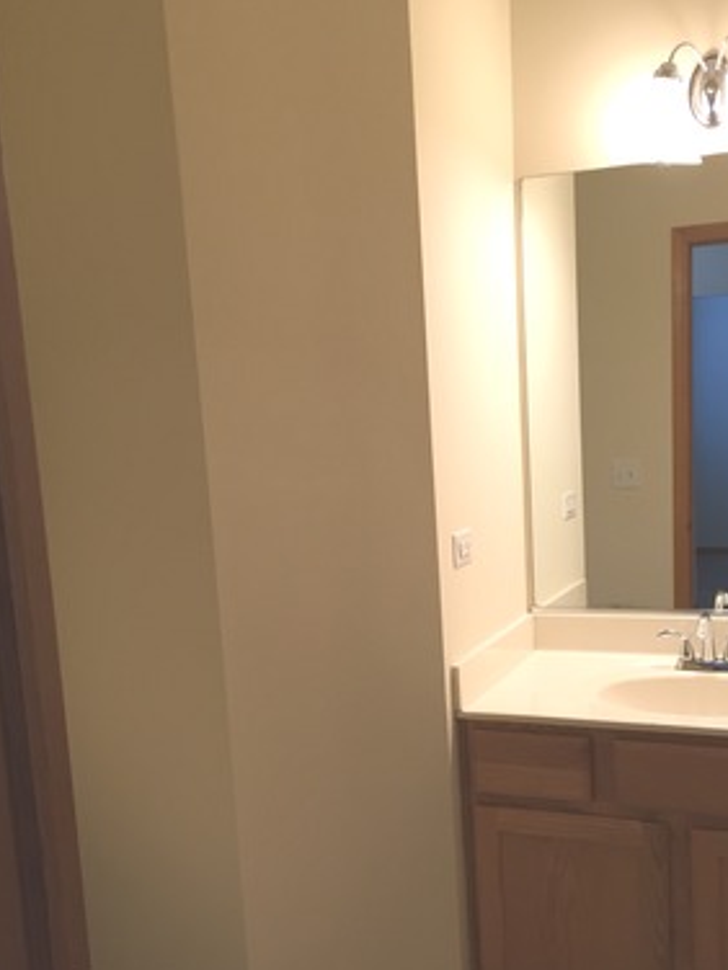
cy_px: 568
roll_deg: +2.2
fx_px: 1038
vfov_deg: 49.9
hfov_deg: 38.4
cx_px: 454
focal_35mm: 37
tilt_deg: -8.4
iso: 32
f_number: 2.2
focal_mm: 4.15
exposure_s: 1/30
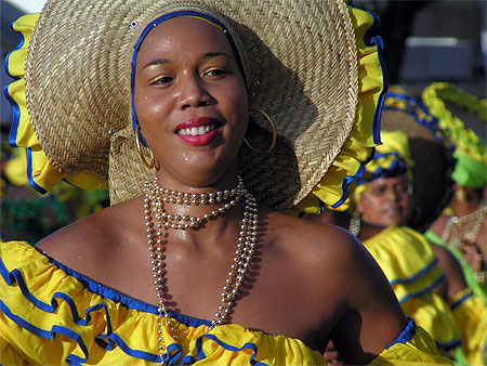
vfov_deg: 4.4
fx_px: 4786
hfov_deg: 5.8
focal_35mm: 340
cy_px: 183
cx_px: 244
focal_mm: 52
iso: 50
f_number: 3.5
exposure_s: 1/800
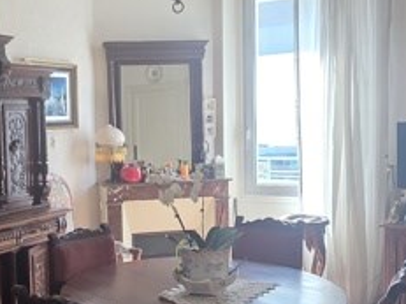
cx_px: 95
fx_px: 528
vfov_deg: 32.0
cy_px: 190
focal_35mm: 45
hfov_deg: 40.7
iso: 200
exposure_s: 1/100
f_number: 2.2
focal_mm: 2.2
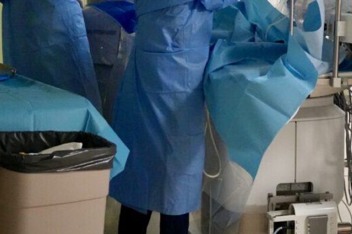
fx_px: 1017
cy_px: 30
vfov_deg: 13.1
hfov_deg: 19.6
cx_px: 232
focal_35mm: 104
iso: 6400
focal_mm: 34
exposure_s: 1/125
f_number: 4.5
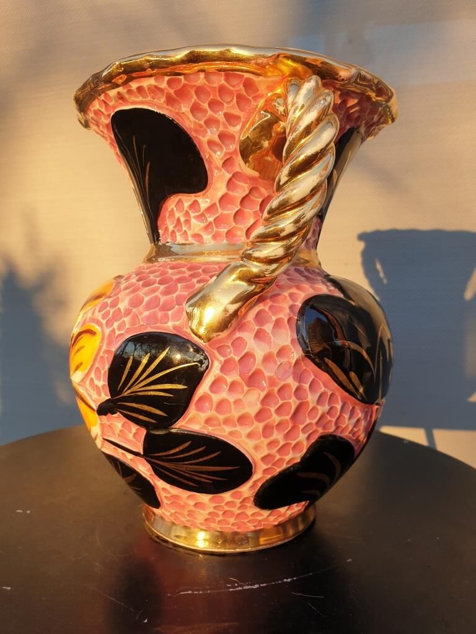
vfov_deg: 67.3
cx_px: 238
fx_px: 477
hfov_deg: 53.1
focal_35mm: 26
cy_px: 317
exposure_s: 1/223
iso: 50
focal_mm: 4.3
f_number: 2.4
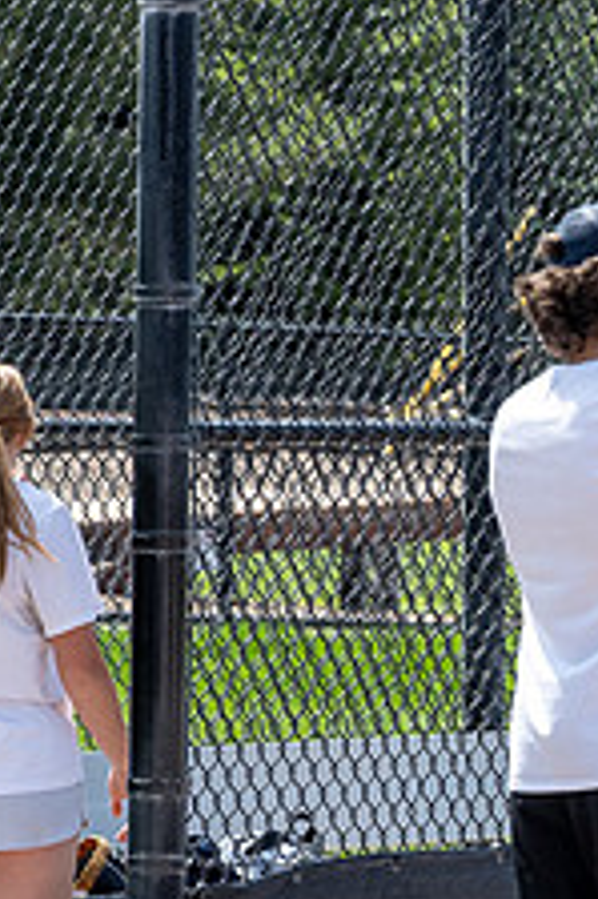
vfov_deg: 5.7
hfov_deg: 3.8
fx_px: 9033
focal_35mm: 362
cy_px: 411
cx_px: 962
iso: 160
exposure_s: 1/2000
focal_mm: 70
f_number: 4
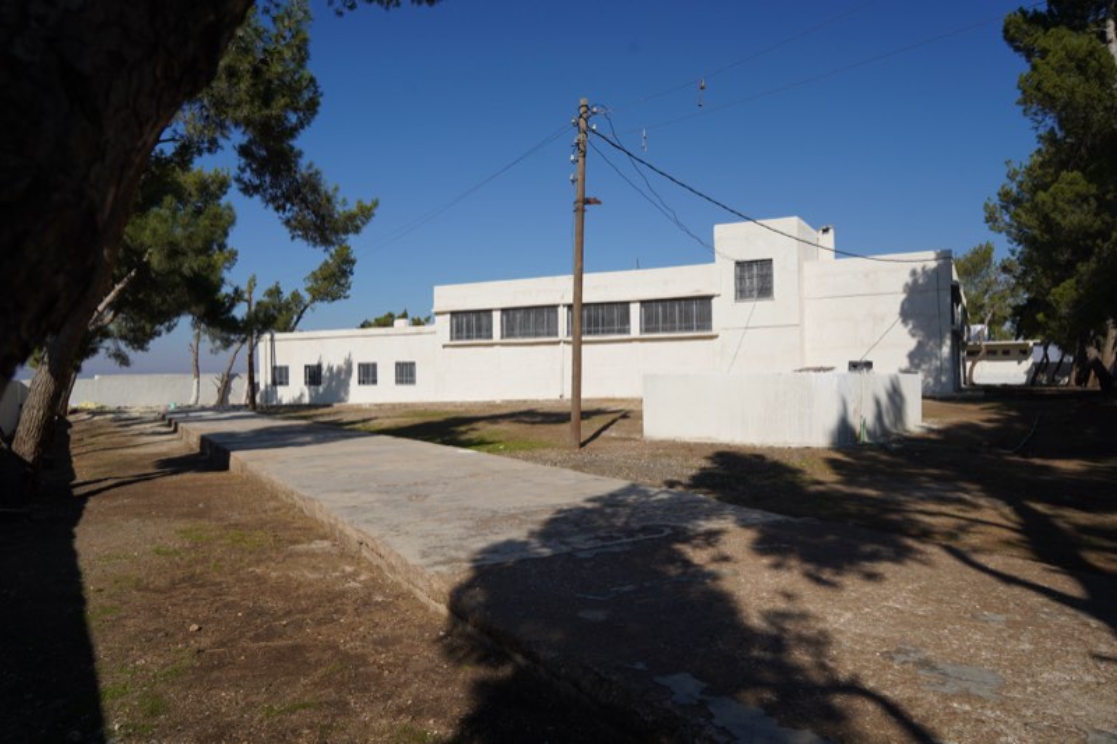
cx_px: 558
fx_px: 744
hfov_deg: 73.8
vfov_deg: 53.1
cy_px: 372
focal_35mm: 24
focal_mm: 24
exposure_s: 1/640
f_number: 8
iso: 100
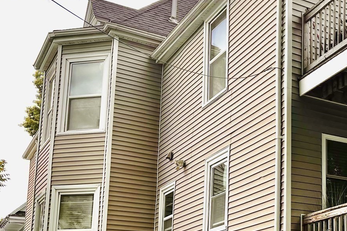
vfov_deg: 21.2
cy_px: 203
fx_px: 607
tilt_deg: +10.9
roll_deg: +1.1
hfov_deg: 29.8
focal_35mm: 63
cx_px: 346
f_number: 1.5
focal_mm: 5.7
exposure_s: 1/840
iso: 50
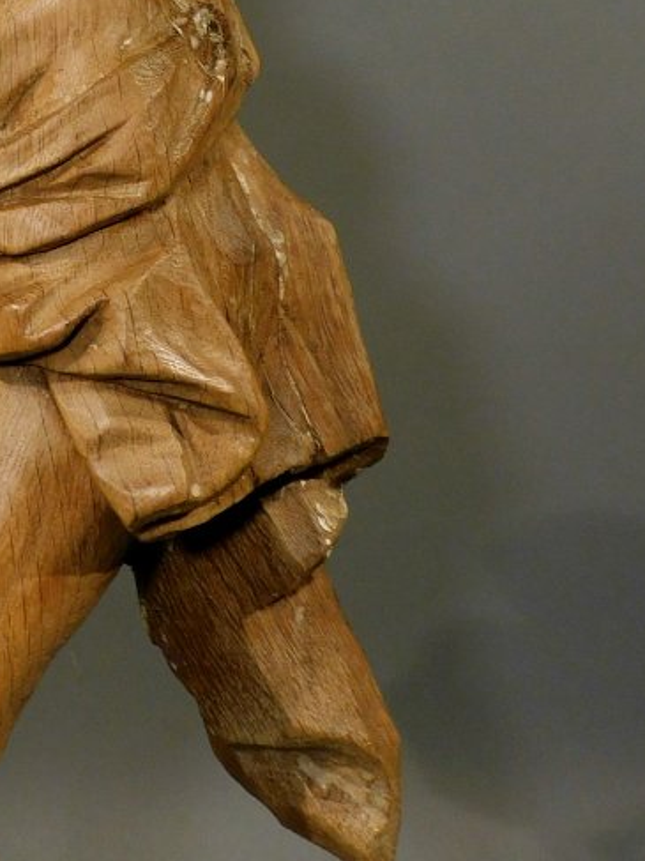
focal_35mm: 69
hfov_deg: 20.3
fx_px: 1715
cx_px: -67
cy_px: -58
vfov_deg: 26.2
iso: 160
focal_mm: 5
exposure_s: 1/30
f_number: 3.5
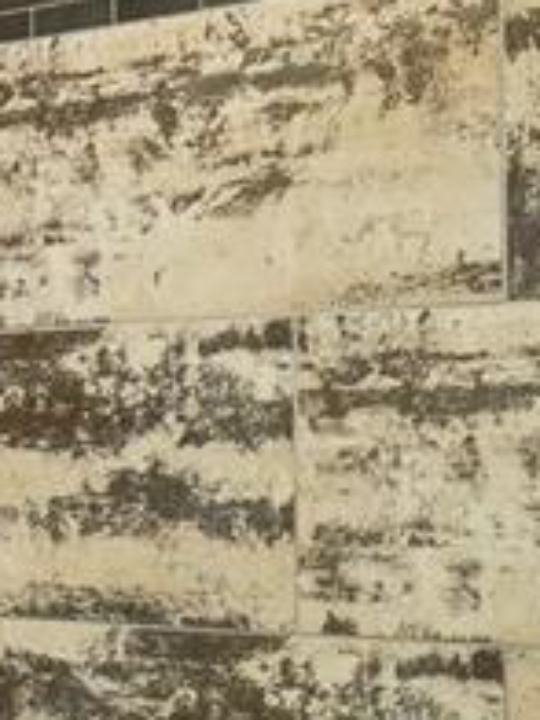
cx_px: -209
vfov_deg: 20.4
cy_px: 654
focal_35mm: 94
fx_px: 1955
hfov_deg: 14.9
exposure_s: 1/125
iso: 500
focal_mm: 16
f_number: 2.8
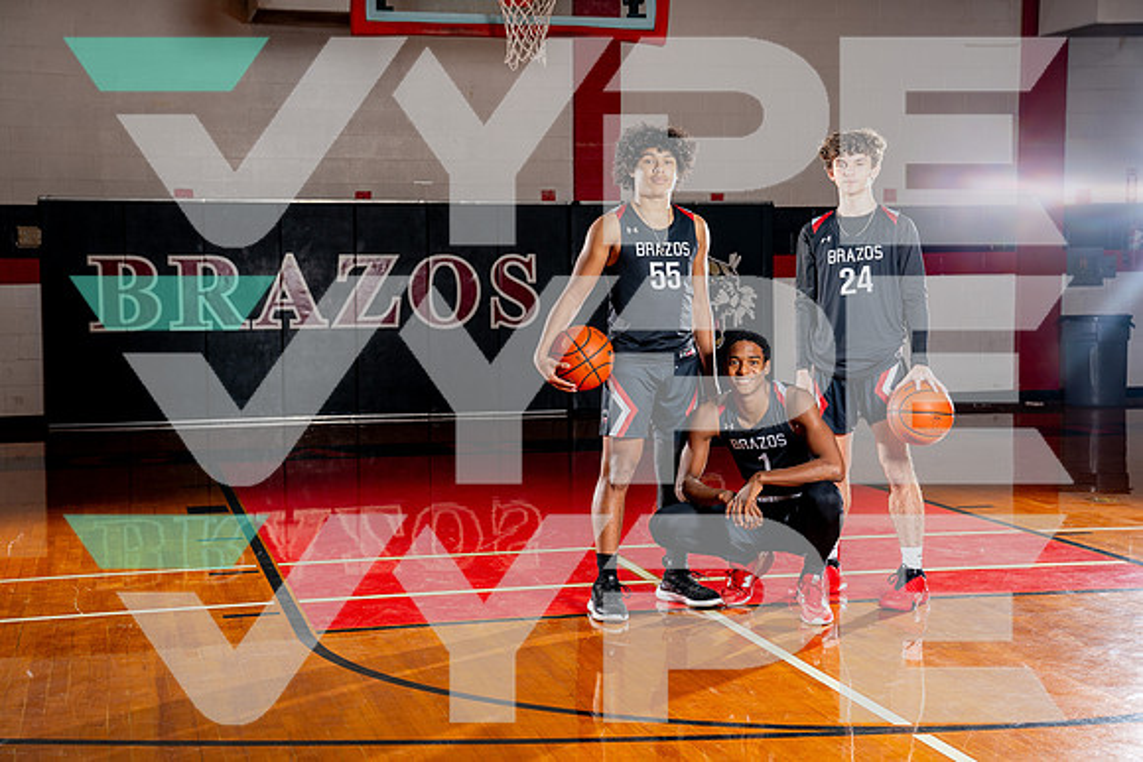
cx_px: 572
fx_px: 1842
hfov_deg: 34.5
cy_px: 381
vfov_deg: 23.4
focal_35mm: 58
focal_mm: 58
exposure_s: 1/250
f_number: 5.6
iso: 100
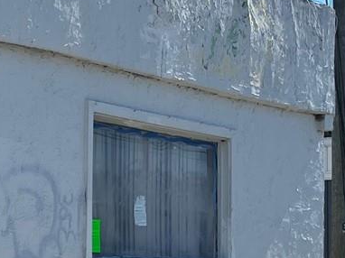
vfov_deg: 13.5
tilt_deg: +1.2
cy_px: 224
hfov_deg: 16.1
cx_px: -214
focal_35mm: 109
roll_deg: -1.3
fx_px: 1086
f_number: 1.6
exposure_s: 1/4149
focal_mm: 5.1
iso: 50
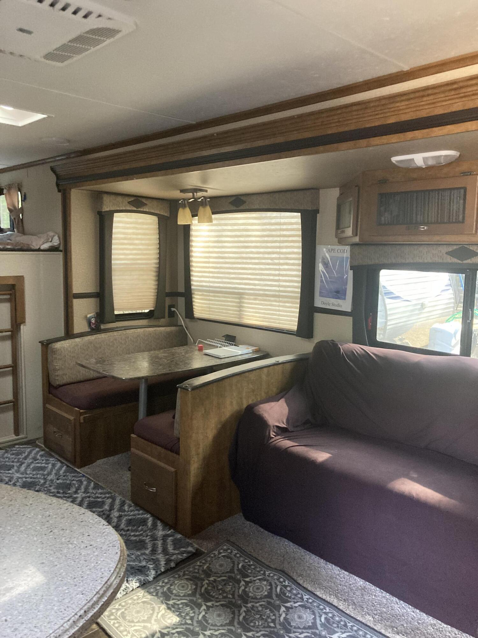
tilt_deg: -8.1
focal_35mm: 28
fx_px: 516
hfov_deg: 49.7
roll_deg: -3.4
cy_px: 319
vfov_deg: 63.4
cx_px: 239
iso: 320
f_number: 1.8
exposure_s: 1/52
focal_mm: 3.99
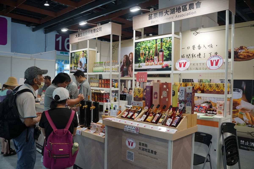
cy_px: 84
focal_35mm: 28
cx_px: 127
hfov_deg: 65.5
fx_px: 198
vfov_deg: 46.4
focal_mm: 28
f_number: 4
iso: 800
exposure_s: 1/160
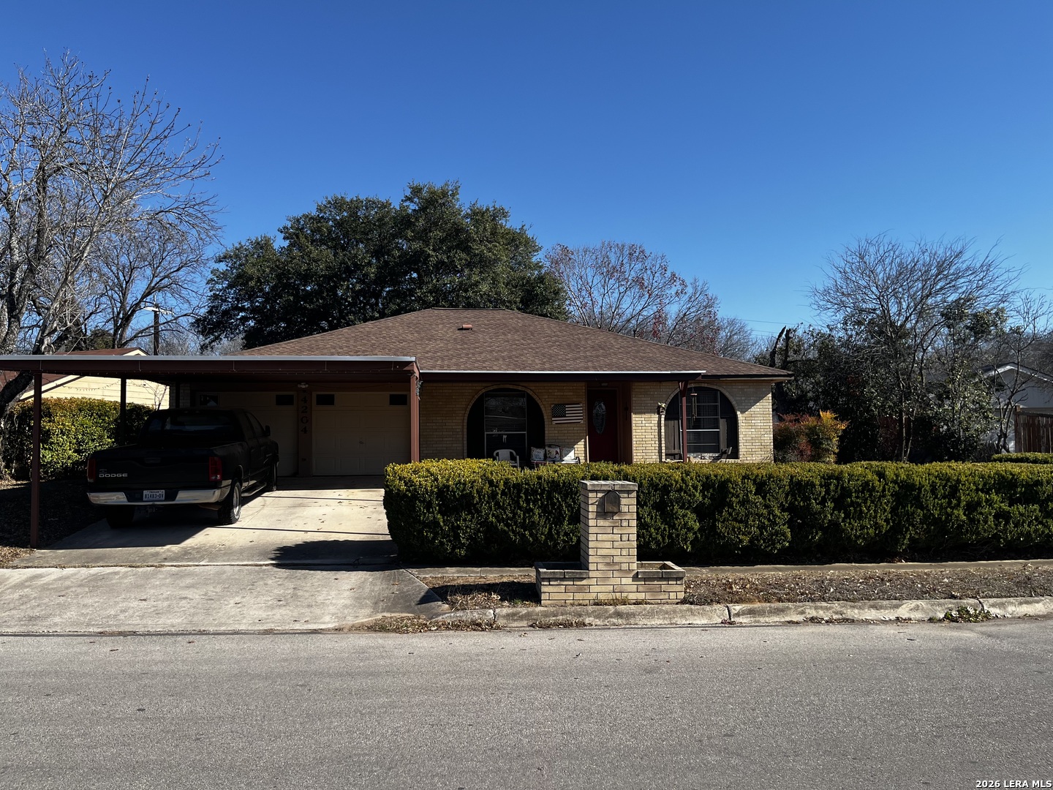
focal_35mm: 26
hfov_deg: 67.3
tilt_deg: +3.8
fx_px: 791
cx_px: 526
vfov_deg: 53.1
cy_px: 395
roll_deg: +1.4
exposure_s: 1/2825
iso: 50
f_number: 1.6
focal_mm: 5.1
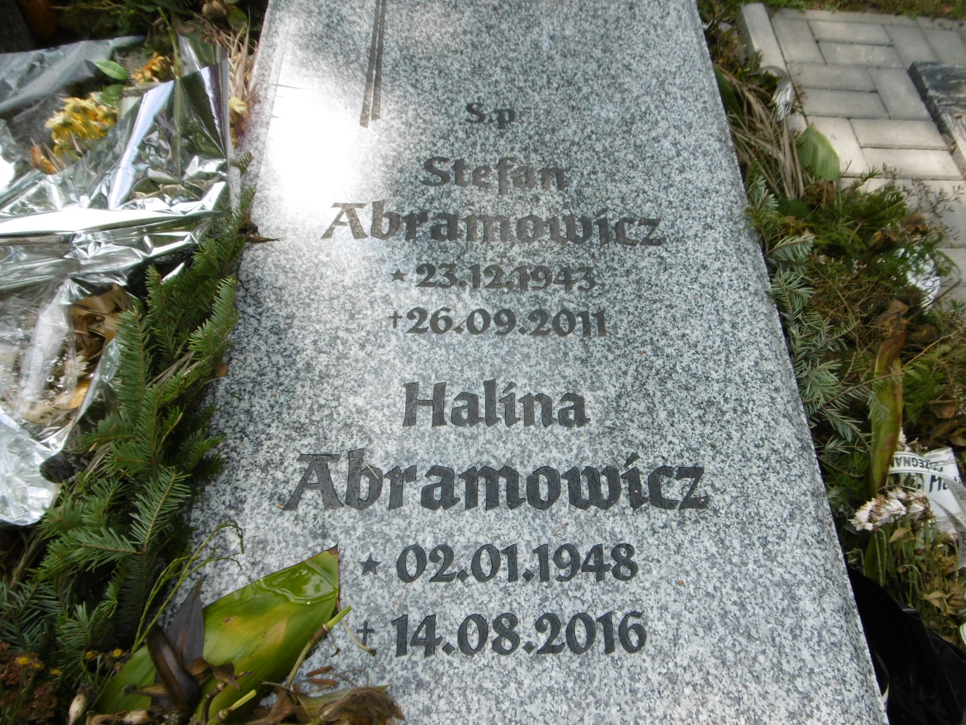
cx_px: 506
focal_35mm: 27
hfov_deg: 65.3
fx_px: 753
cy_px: 397
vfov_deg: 51.3
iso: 100
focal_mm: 4.3
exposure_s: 1/640
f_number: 3.1
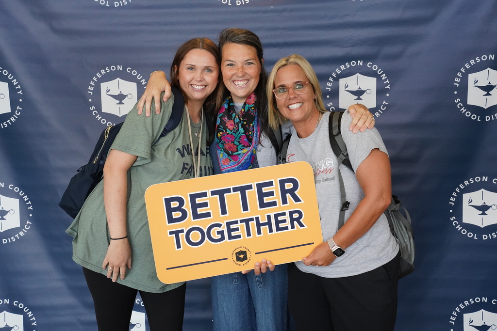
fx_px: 635
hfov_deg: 42.7
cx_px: 248
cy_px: 166
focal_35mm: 46
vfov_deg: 29.3
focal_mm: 46
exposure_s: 1/500
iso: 6400
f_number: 10
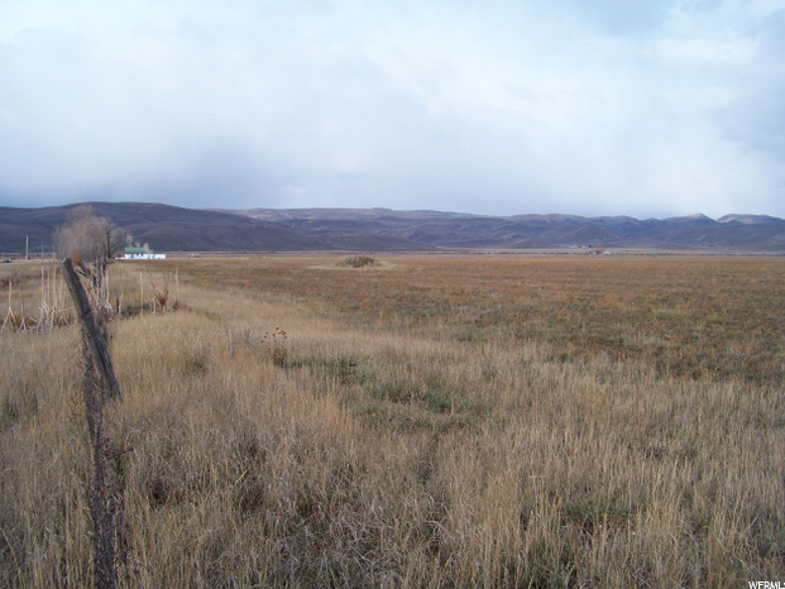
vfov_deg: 41.8
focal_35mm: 34
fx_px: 771
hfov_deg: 53.9
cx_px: 384
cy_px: 287
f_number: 2.8
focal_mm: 5.85
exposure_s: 1/500
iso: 64
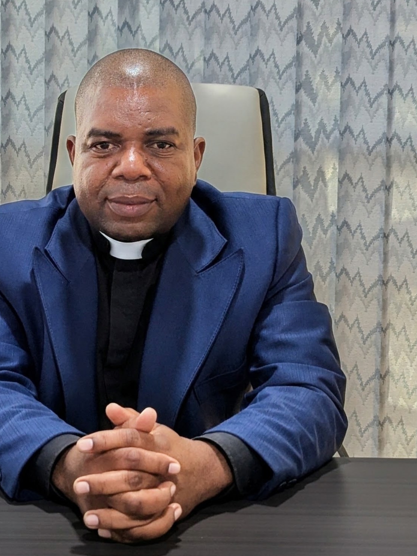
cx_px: 147
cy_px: 227
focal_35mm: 36
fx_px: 578
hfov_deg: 39.3
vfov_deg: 51.1
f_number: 1.85
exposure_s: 1/23.8
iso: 93
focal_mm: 6.81
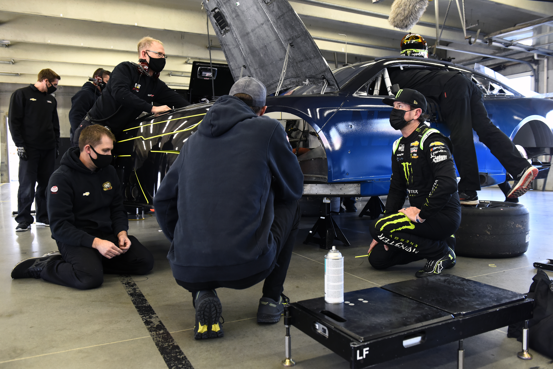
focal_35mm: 29
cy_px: 184
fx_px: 446
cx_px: 276
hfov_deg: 63.6
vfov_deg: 45.0
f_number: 4
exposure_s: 1/200
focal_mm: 29
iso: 1600
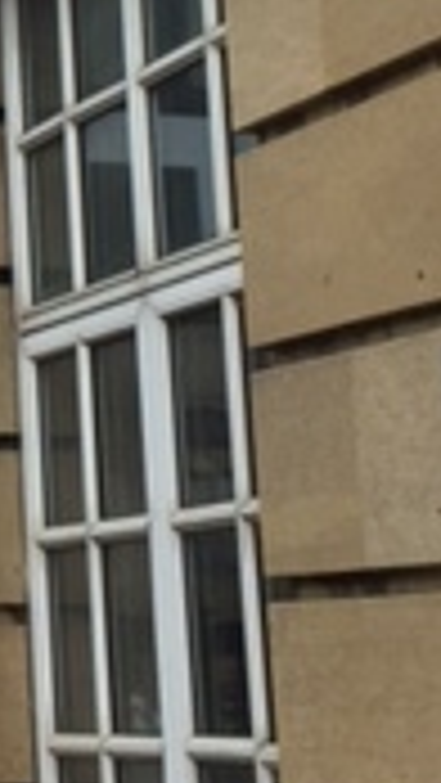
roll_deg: +1.9
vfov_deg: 18.1
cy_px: 58
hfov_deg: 9.8
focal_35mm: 116
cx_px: -414
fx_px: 2409
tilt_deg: +14.3
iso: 32
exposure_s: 1/1883
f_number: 2.2
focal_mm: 4.15
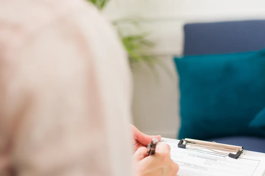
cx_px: 209
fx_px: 493
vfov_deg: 20.3
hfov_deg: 29.4
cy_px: 92
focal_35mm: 67
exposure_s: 1/160
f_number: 1.8
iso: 400
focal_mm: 35
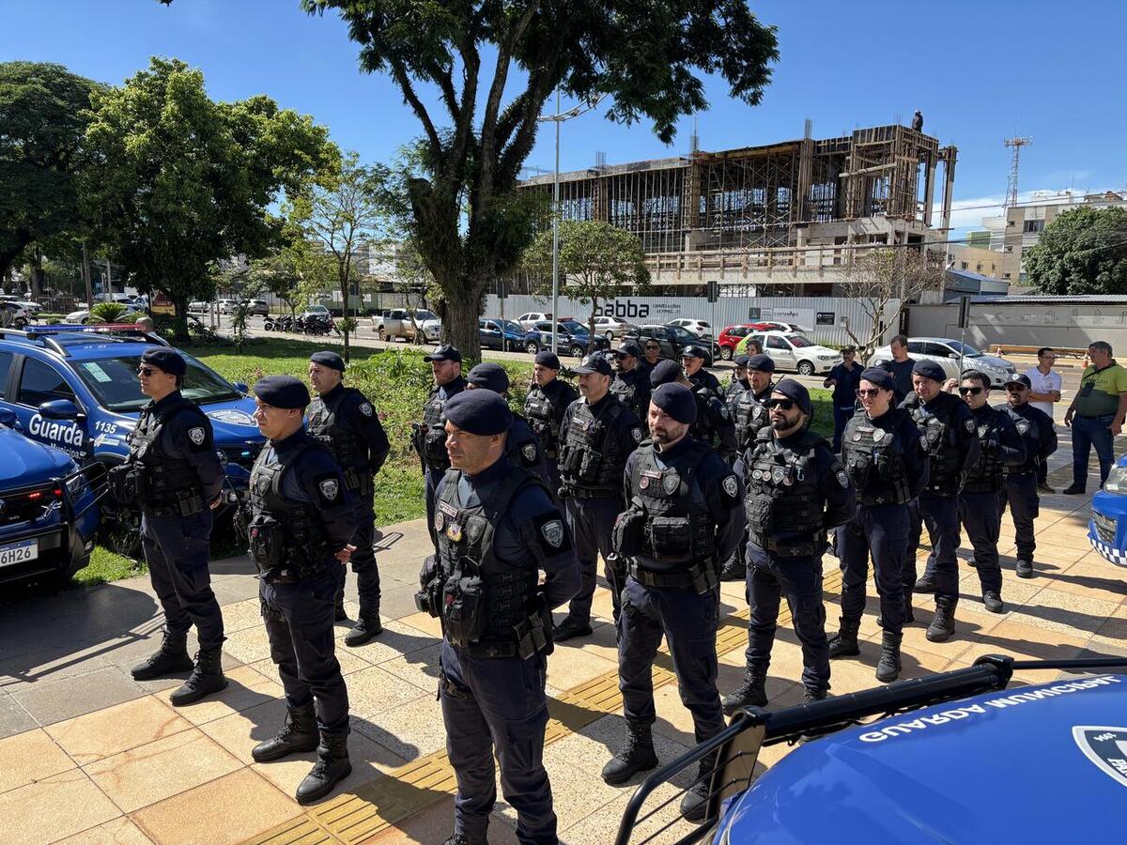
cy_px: 422
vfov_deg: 53.1
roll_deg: -1.9
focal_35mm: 26
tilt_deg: -6.7
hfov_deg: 67.3
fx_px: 846
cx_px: 564
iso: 50
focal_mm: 5.96
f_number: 1.6
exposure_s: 1/1248
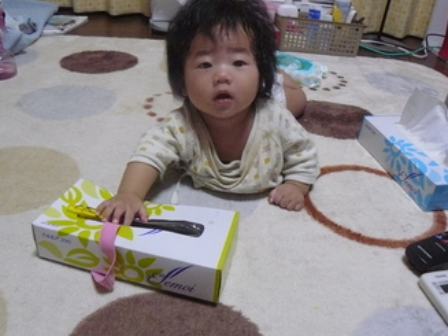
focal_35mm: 44
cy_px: 173
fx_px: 569
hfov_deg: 42.9
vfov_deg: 32.9
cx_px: 192
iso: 400
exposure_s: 1/30
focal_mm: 6
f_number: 2.8
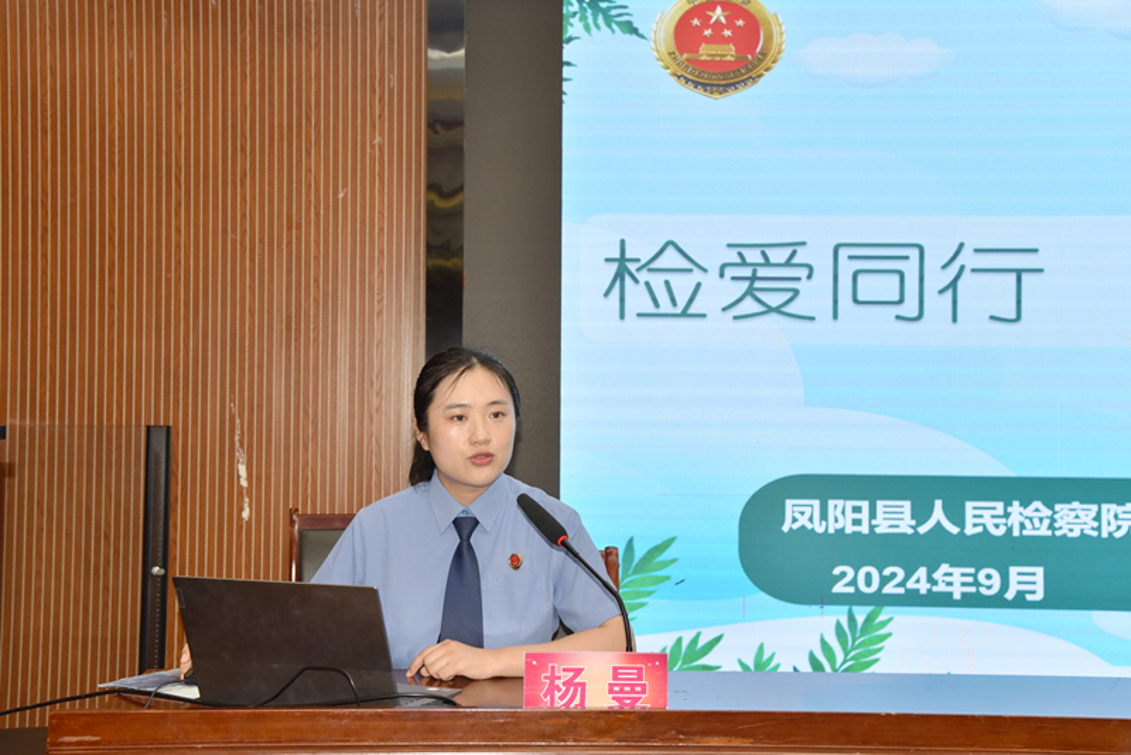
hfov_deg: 42.7
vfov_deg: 29.3
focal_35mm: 46
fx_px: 1446
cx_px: 566
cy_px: 378
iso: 720
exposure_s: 1/125
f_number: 5.6
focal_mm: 46
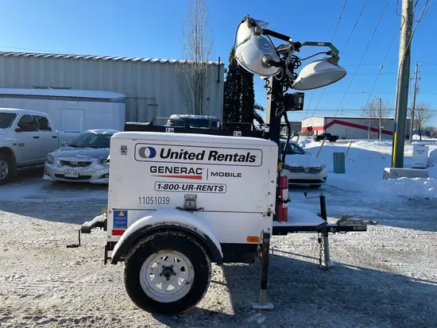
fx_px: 328
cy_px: 164
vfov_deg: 53.1
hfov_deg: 67.3
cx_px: 218
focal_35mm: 26
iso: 32
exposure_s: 1/2817
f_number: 1.6
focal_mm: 4.2
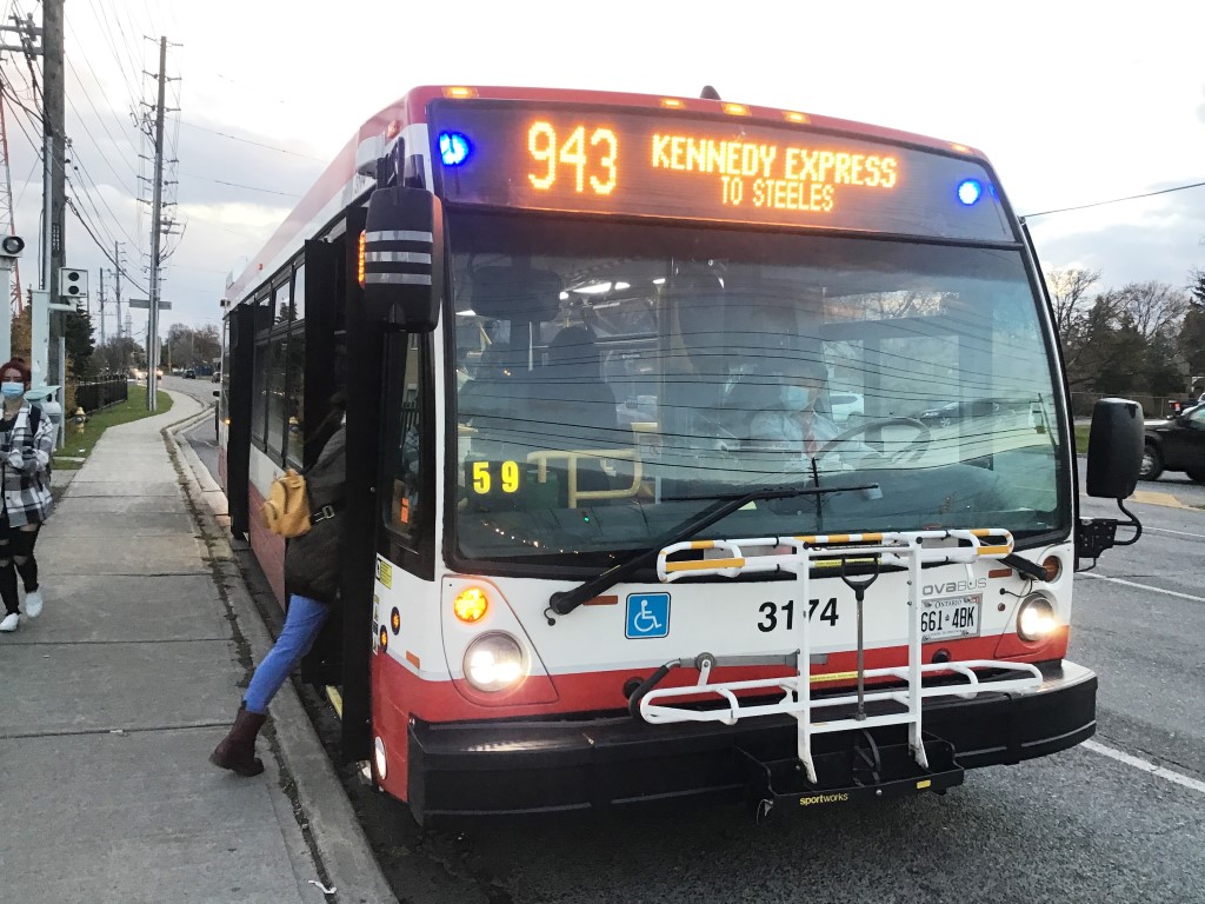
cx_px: 602
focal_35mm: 31
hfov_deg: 58.4
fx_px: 1079
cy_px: 452
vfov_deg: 45.4
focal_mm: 3.3
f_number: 2.4
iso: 32
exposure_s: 1/30
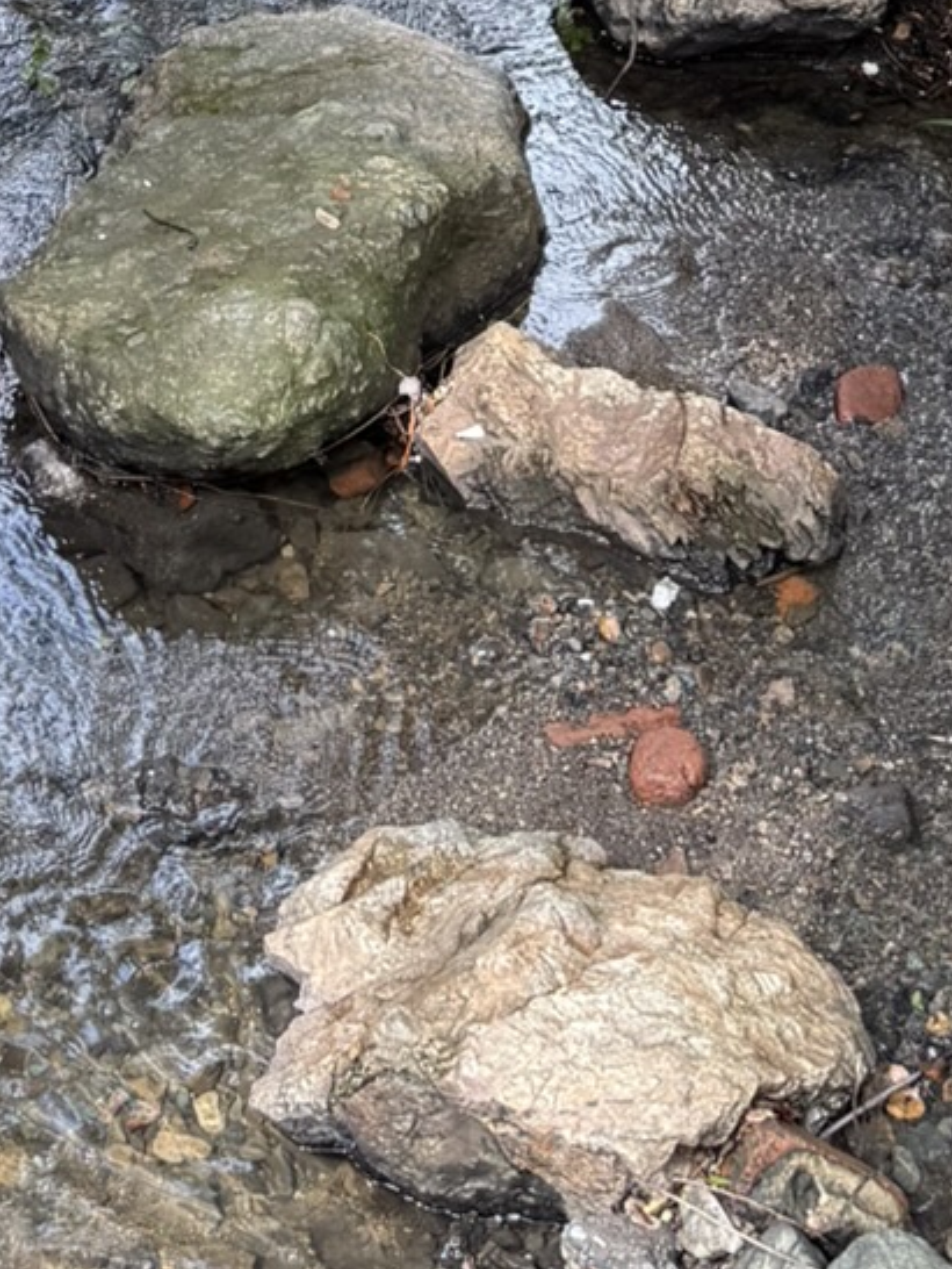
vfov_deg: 18.5
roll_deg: -0.7
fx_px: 3298
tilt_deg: -18.7
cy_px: -795
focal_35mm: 90
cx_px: 293
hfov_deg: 16.4
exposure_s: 1/141
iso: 50
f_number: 1.78
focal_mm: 6.76
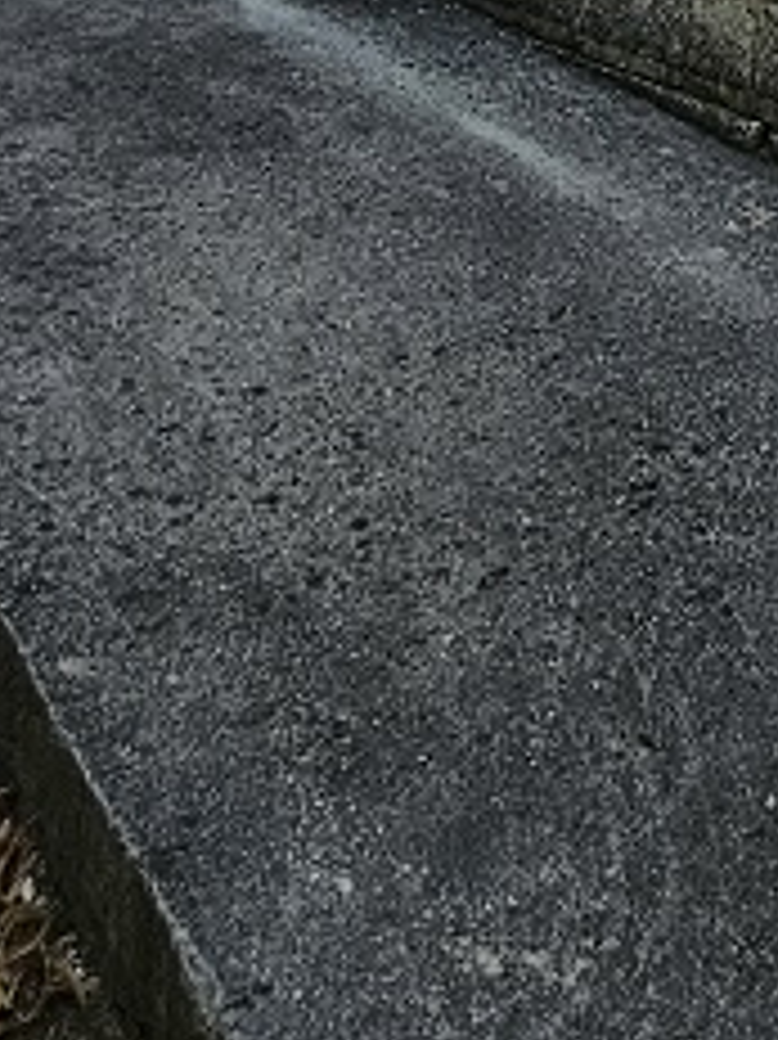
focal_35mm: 60
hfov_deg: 22.5
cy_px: -1333
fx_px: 1800
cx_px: 935
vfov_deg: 16.3
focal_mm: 2.2
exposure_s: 1/579
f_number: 2.2
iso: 50
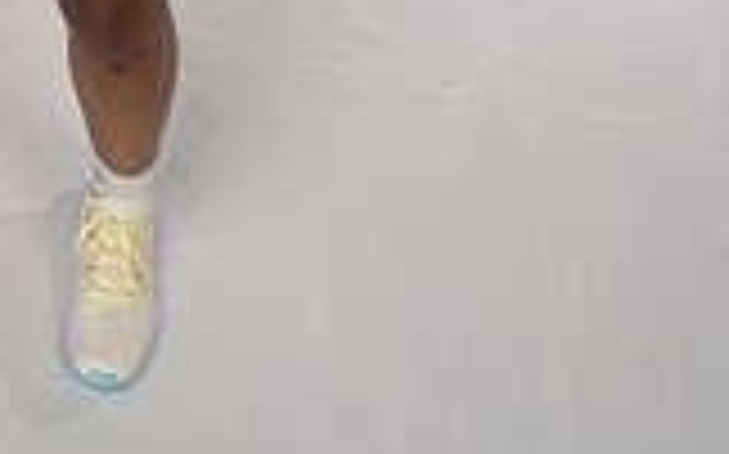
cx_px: 144
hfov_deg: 24.0
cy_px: -526
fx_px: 1688
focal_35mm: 85
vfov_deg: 12.8
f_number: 7.1
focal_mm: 30
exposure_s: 1/250
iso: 200
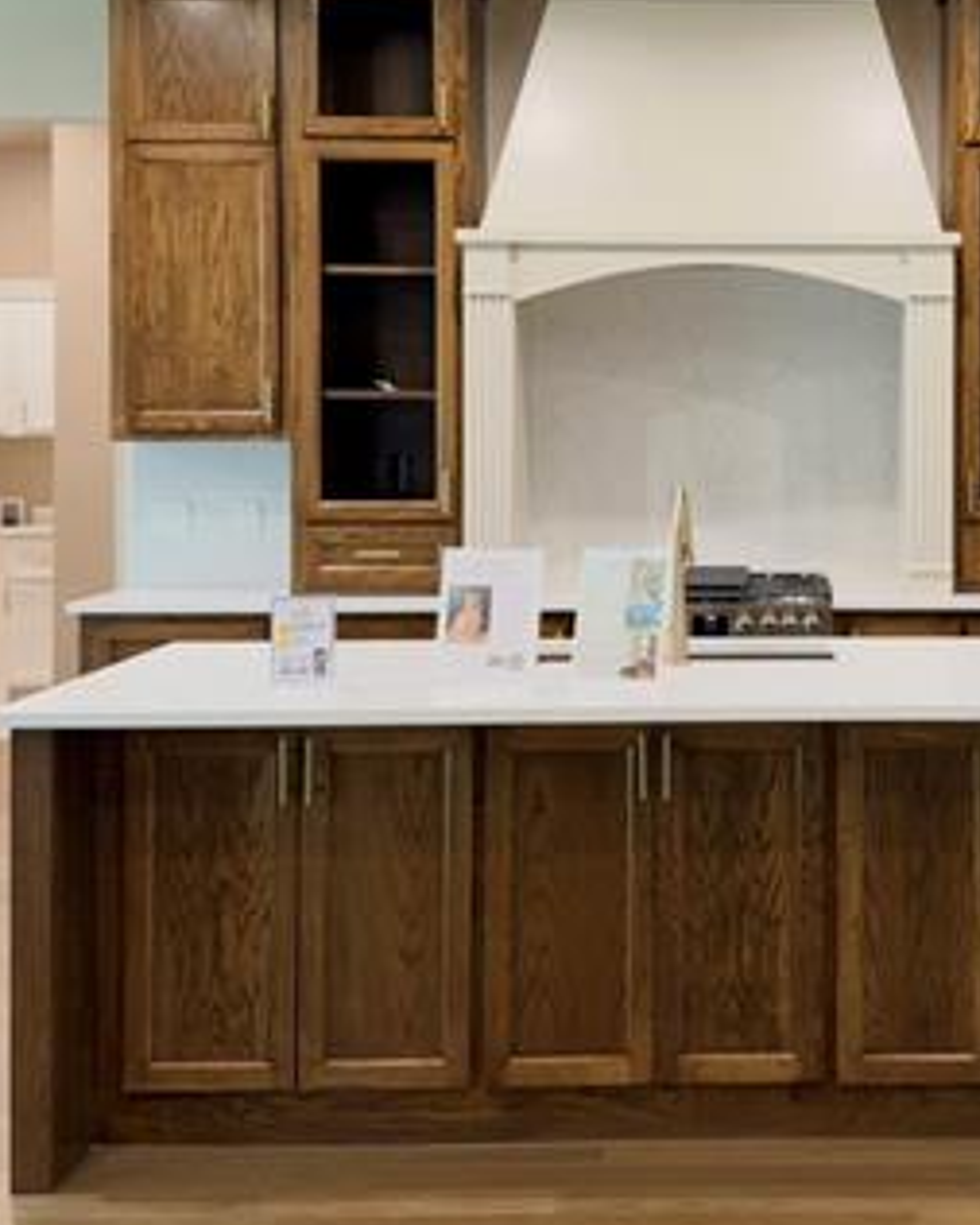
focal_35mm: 57
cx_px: 833
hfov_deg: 26.0
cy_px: 419
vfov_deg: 32.8
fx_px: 2066
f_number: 1.48
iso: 200
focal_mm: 6.93
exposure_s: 1/60
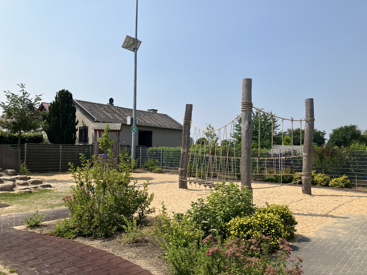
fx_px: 297
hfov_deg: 63.4
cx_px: 184
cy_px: 138
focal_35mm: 28
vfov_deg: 49.7
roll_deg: -0.6
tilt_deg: +2.8
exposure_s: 1/2703
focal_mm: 3.99
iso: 32
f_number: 1.8
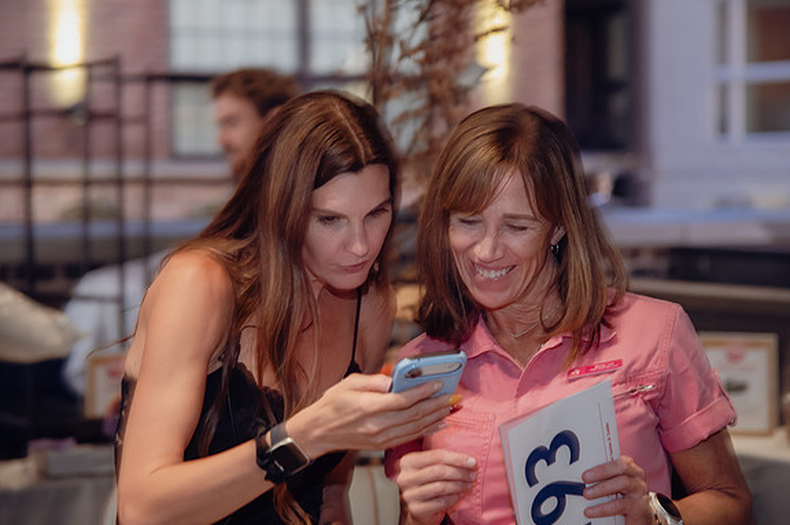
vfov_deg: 12.1
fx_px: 2478
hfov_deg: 18.1
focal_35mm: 113
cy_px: 220
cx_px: 396
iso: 3200
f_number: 4
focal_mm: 95
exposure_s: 1/60
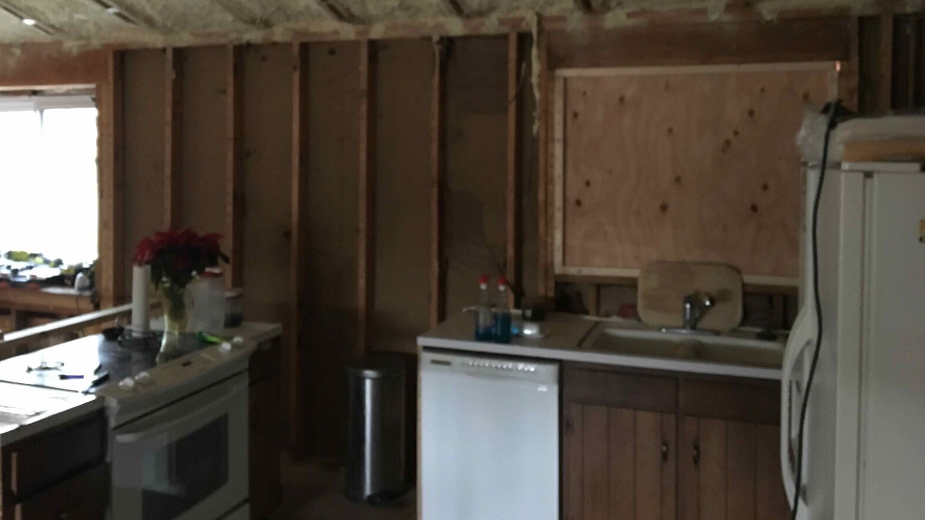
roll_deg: -1.0
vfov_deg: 36.3
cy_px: 170
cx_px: 465
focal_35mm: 32
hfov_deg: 61.0
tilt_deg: -1.1
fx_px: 785
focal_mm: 4.15
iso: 400
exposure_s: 1/15
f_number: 2.2
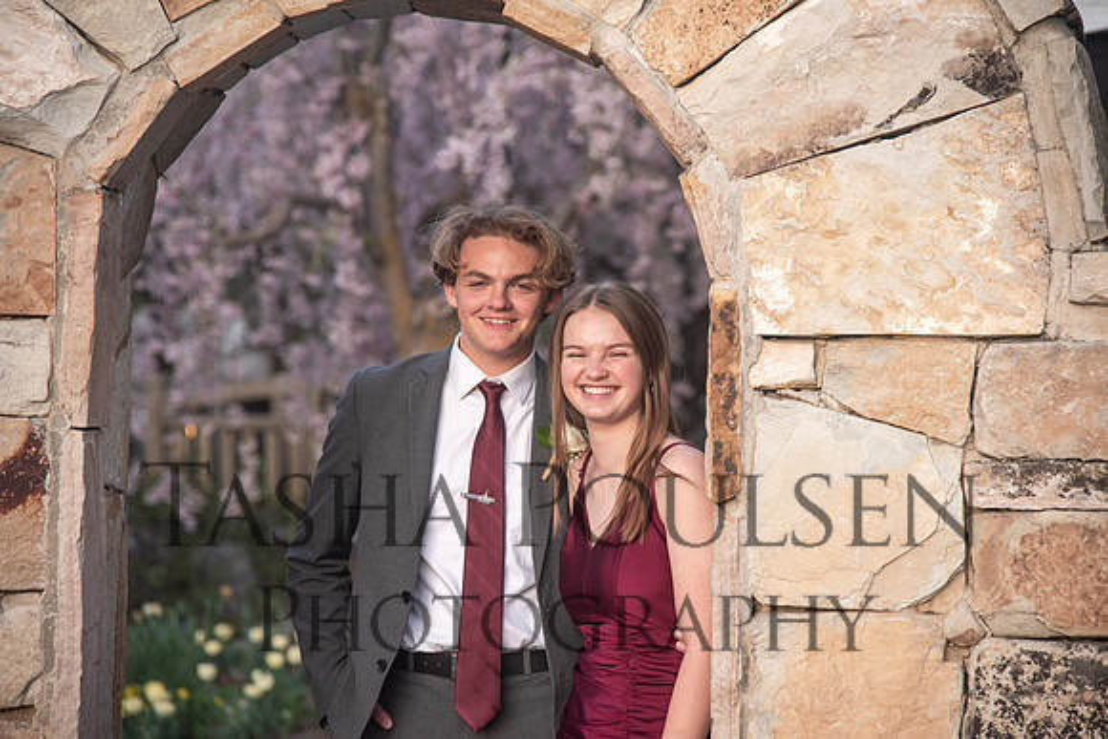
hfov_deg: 17.1
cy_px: 370
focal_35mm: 120
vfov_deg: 11.4
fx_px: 3694
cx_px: 554
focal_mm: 120
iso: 500
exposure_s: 1/125
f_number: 4.5
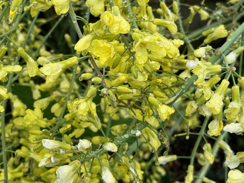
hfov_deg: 36.8
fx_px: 367
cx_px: 122
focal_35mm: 52
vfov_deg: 28.0
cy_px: 92
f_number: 1.6
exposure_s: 1/983
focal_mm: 5.1
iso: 50
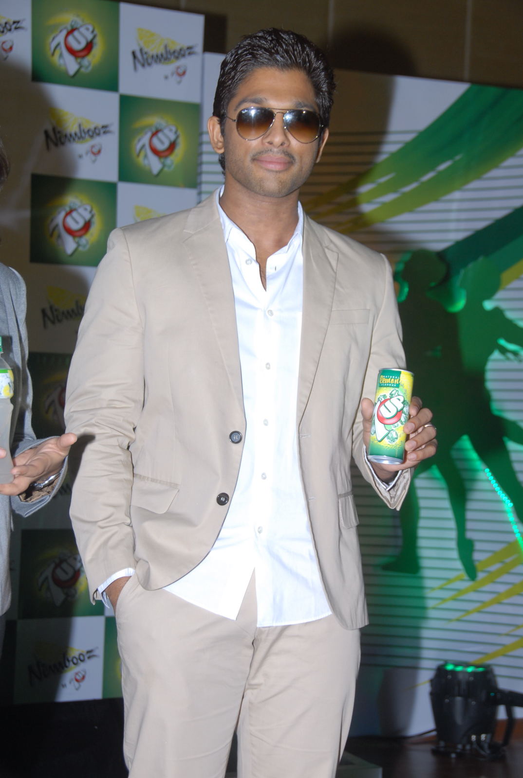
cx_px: 262
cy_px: 389
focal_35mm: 78
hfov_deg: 17.6
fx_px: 1692
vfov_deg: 25.9
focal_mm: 52
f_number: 6.3
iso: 250
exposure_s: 1/125
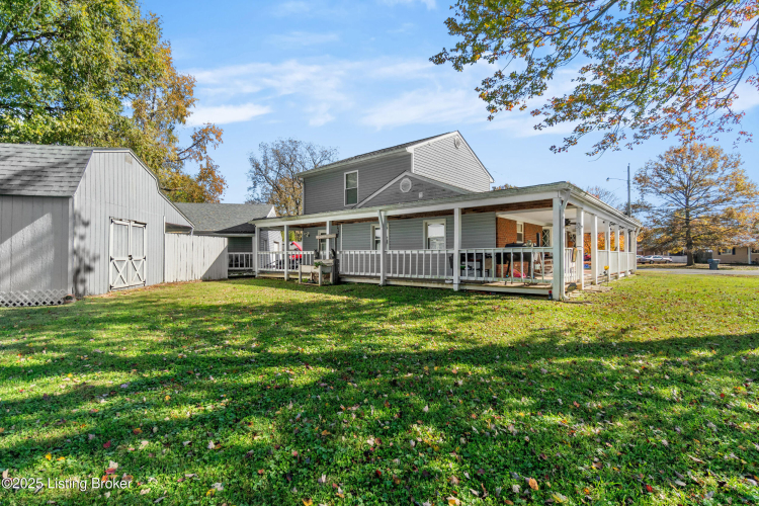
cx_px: 380
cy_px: 253
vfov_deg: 72.1
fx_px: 348
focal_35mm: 16
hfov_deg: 95.0
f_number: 8
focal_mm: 11
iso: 400
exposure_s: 1/500
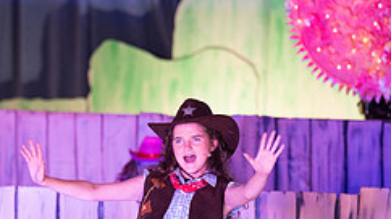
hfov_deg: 7.1
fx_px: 3130
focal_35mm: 302
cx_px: 158
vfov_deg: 4.0
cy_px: 196
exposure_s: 1/160
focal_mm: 155
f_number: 2.8
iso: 720
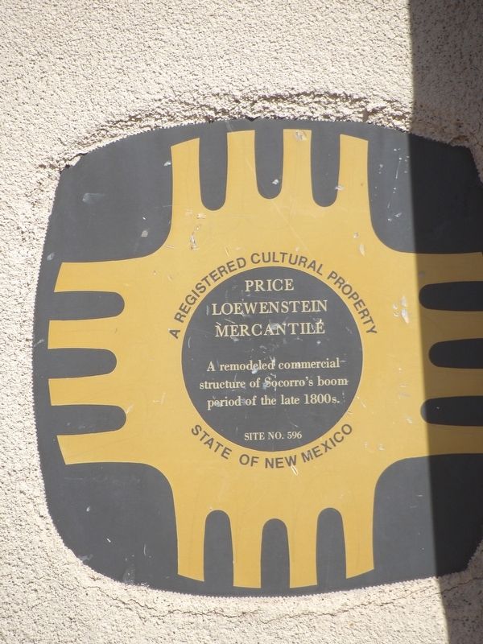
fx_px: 15776
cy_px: 322
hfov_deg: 1.8
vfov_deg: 2.3
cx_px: 242
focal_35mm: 848
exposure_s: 1/473
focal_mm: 152.1
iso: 100
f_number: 4.8
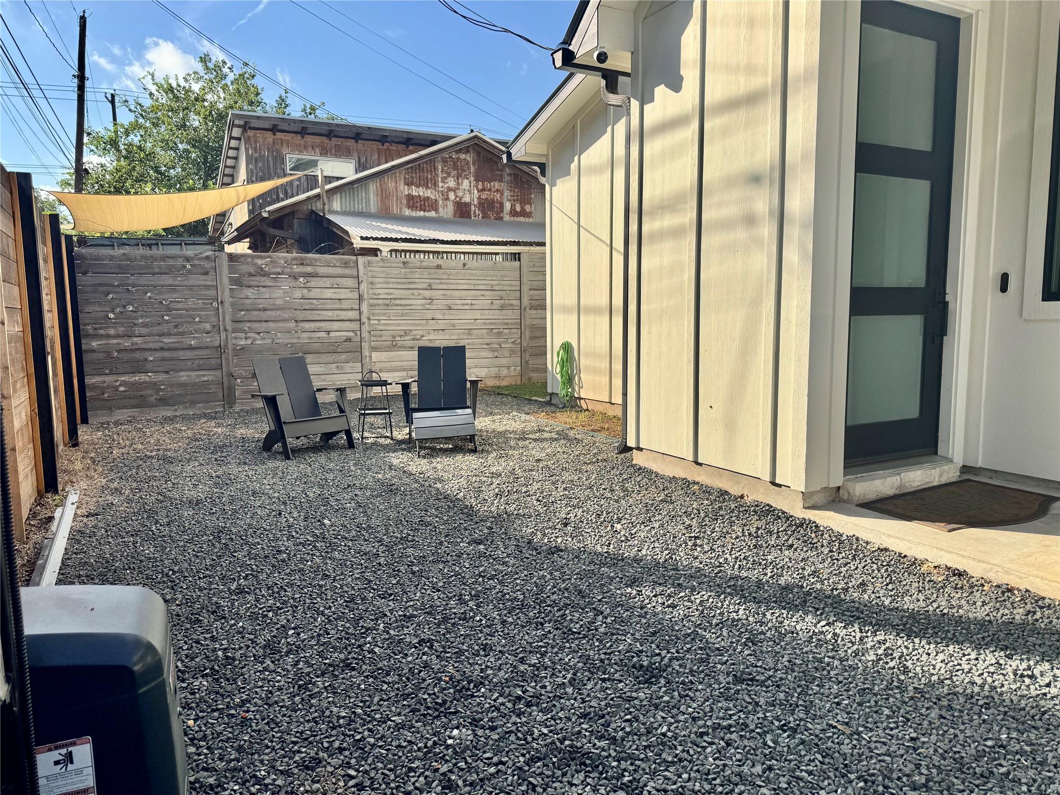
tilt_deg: -7.6
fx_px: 735
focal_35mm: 24
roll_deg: +0.7
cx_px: 530
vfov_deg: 56.8
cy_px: 398
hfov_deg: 71.6
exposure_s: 1/4608
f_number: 1.78
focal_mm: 6.76
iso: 80
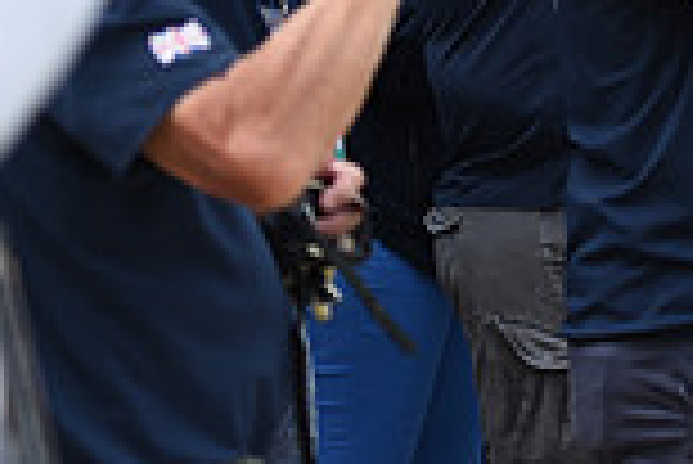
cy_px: -266
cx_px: 1192
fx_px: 5067
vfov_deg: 5.2
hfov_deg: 7.6
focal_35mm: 263
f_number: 2.8
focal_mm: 70
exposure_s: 1/1000
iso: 100
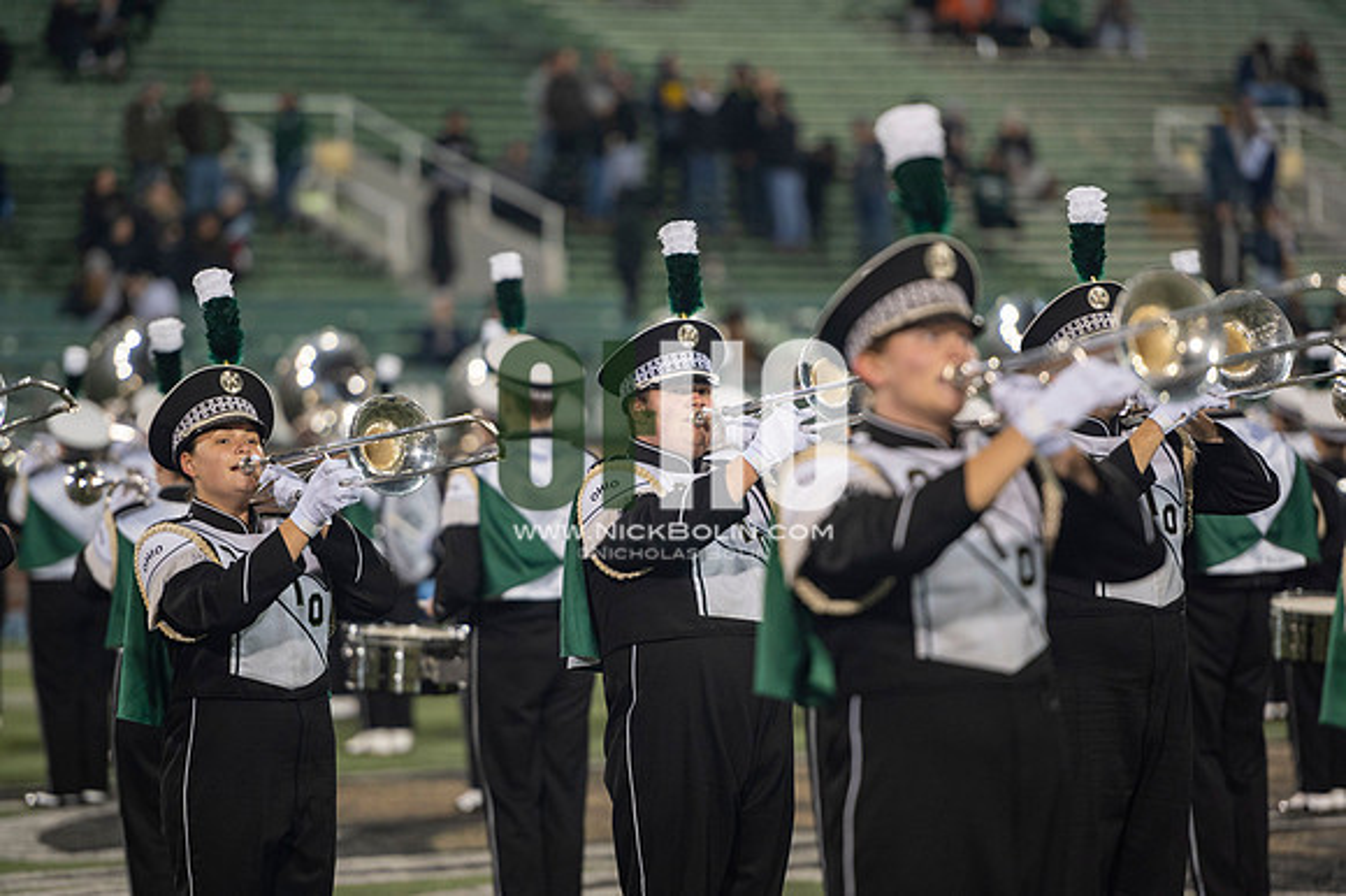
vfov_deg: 6.9
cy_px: 448
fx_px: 7473
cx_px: 673
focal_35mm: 200
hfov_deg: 10.3
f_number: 2.8
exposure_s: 1/500
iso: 1000
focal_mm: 200
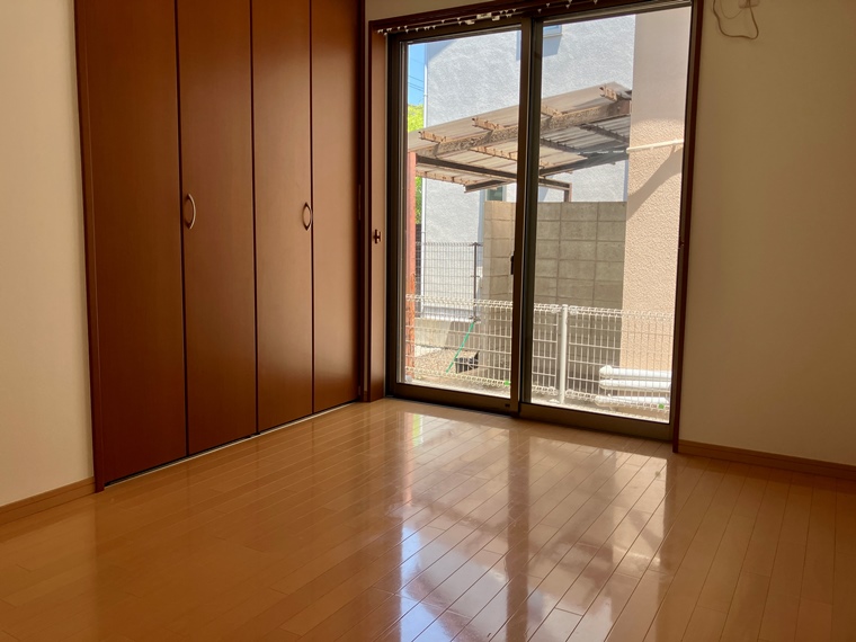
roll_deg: -0.1
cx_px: 428
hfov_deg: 63.4
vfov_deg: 49.7
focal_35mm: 28
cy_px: 321
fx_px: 692
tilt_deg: -5.7
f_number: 1.8
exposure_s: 1/199
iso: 25
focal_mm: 3.99
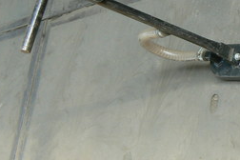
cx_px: 241
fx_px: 593
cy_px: 31
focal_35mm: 89
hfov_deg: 22.0
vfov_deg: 15.3
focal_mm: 6
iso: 80
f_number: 2.8
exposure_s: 1/40
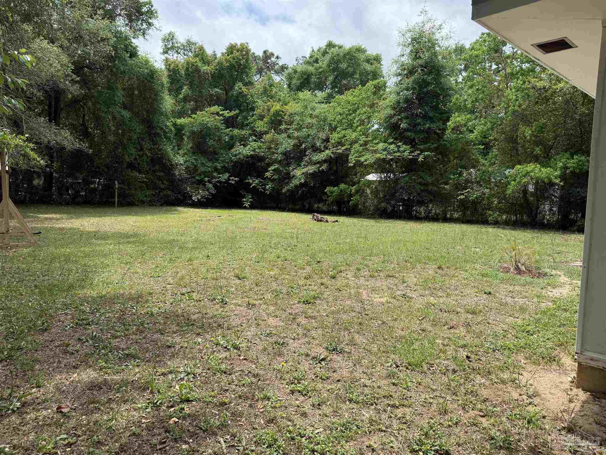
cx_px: 303
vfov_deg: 56.8
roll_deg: -2.2
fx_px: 420
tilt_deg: -3.5
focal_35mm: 24
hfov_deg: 71.6
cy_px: 228
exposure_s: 1/2907
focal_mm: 6.76
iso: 100
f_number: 1.78
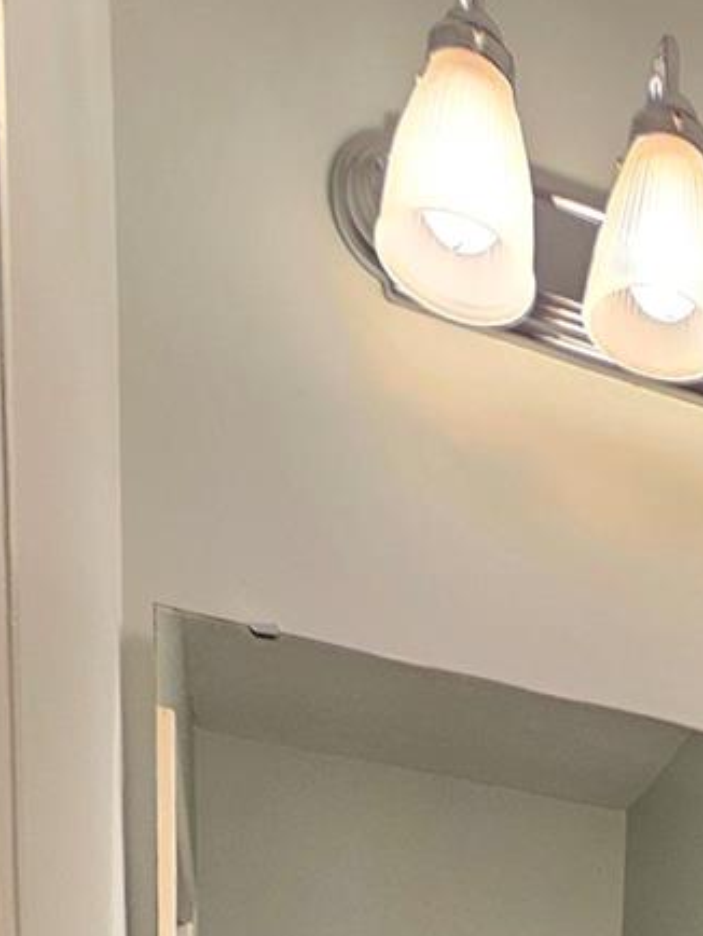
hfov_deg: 28.3
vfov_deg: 25.2
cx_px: 798
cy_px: 1540
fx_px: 1244
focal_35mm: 46
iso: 80
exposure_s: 1/60.2
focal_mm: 2.2
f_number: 2.2
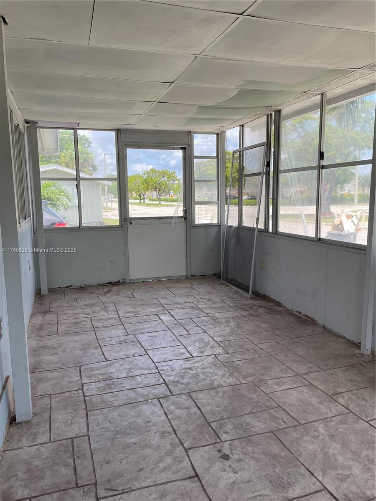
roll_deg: +0.7
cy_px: 250
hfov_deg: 53.1
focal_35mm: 26
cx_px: 188
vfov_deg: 67.3
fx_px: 377
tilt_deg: -6.1
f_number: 1.6
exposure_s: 1/584
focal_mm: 4.2
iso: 32
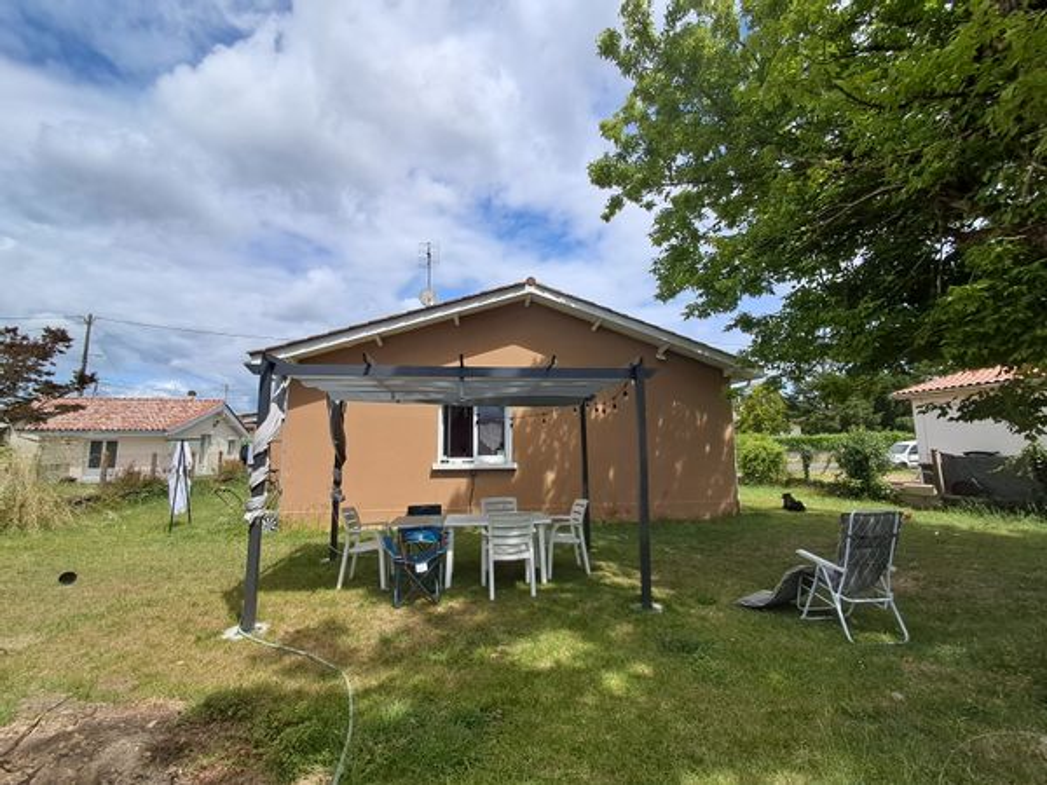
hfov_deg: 94.5
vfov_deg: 78.1
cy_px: 392
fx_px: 484
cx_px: 524
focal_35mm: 16
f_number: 2.2
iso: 40
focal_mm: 1.64
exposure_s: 1/1848
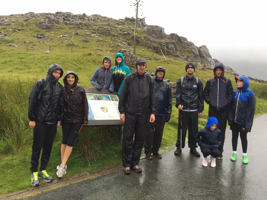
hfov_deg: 61.7
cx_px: 134
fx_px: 224
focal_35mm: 29
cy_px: 100
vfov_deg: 48.2
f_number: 2.2
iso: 40
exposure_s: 1/100
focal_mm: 4.15
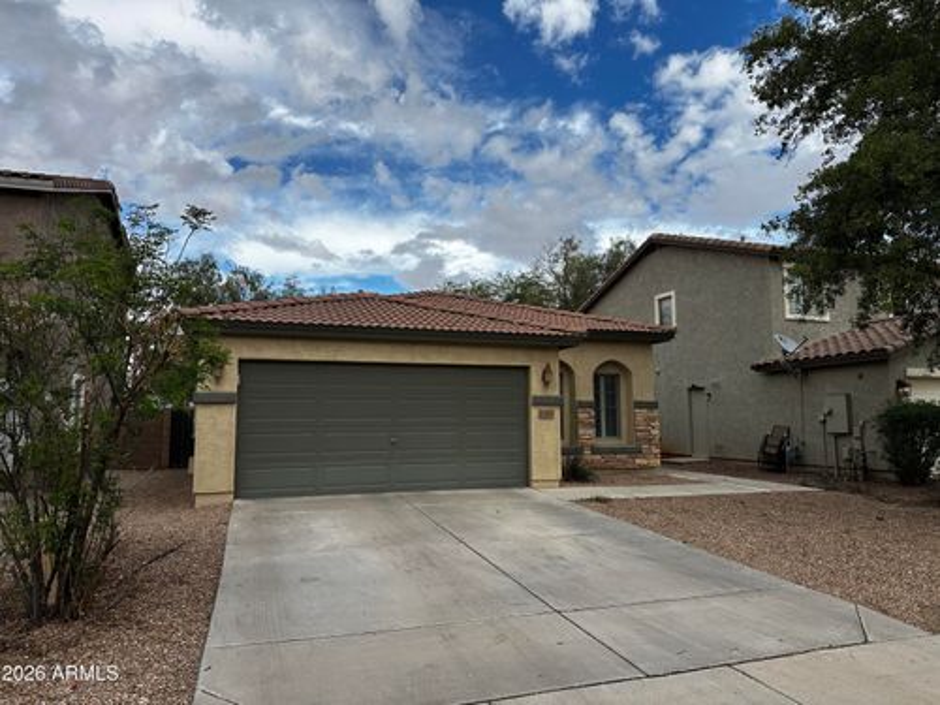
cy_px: 352
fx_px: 652
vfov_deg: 56.8
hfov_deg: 71.6
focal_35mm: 24
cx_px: 470
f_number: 1.78
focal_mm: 6.86
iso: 80
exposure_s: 1/4762
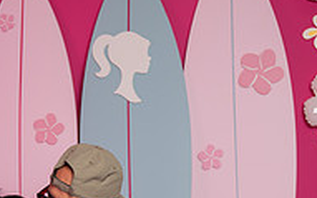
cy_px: 191
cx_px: 134
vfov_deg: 13.4
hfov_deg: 21.6
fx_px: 829
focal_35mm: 96
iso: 50
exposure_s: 1/60
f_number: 3.2
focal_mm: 40
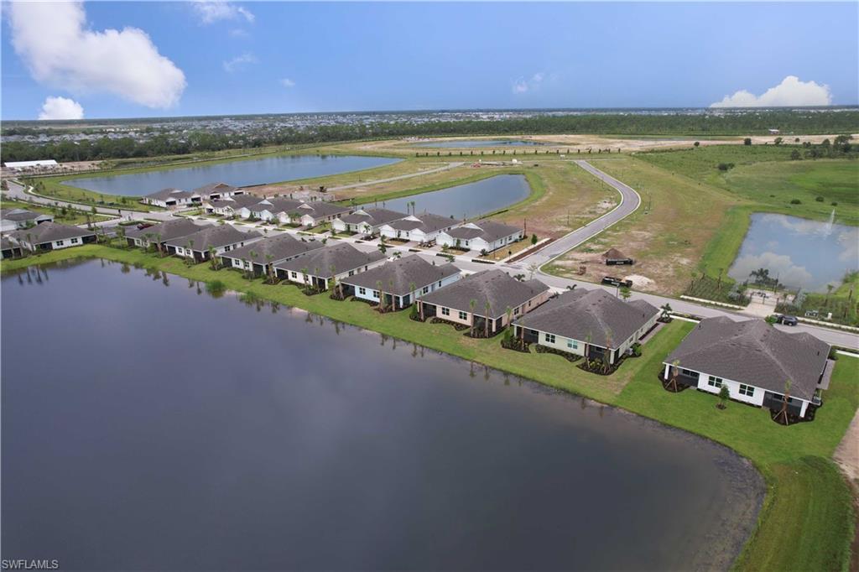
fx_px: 525
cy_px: 286
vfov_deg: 57.2
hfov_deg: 78.6
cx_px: 430
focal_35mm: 22
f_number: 2.8
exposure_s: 1/160
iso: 100
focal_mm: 8.38
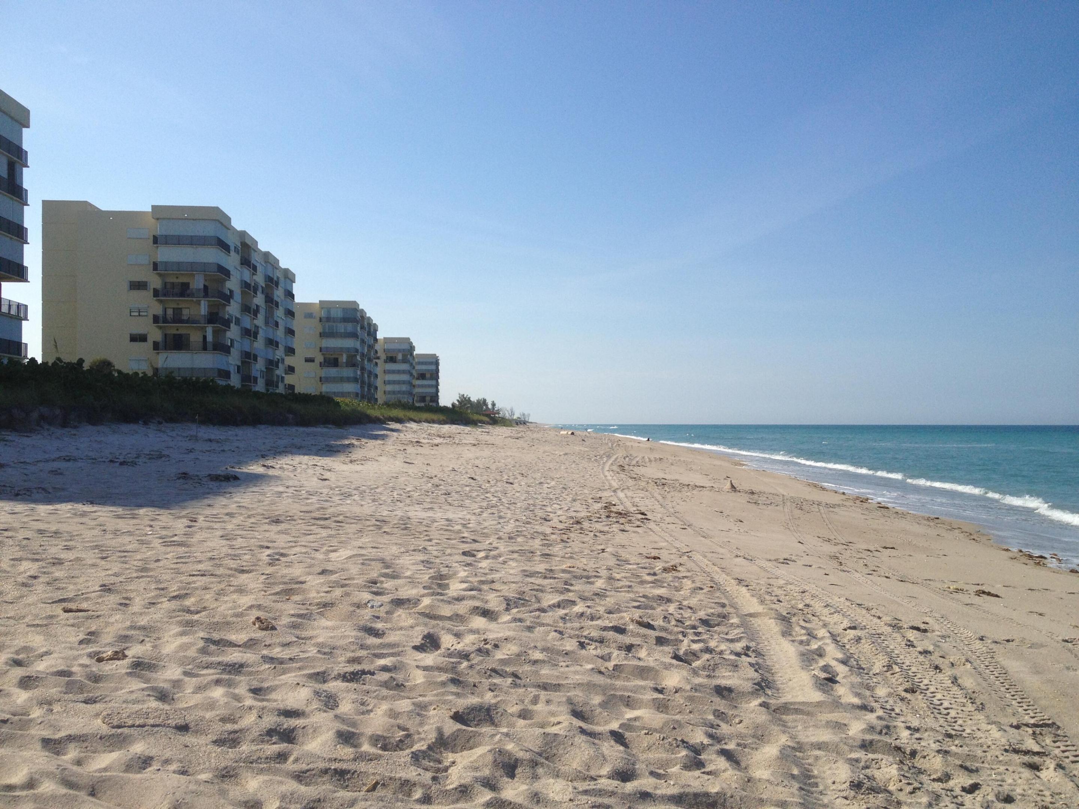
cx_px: 540
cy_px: 404
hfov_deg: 52.6
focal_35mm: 35
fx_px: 1091
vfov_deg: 40.7
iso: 50
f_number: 2.4
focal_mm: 4.28
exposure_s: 1/2907
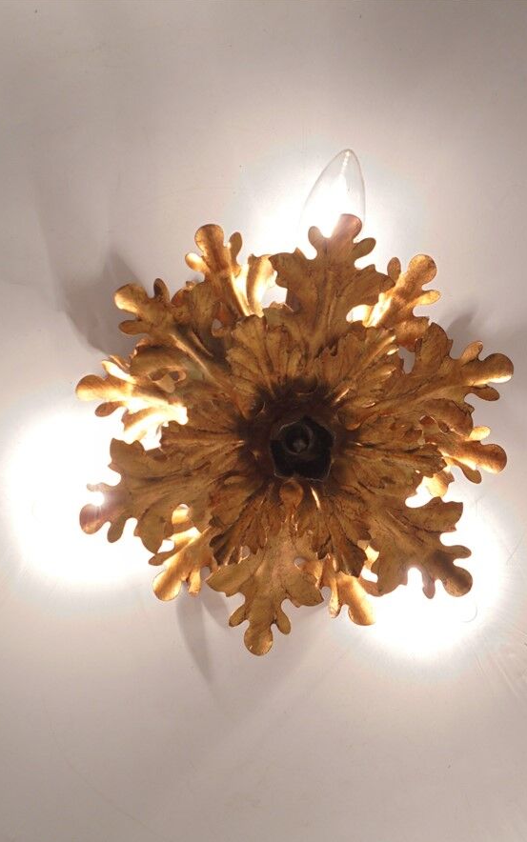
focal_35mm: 41
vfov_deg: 48.2
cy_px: 426
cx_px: 286
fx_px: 942
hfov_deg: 31.3
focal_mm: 6.9
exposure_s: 1/80
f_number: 4.2
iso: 100
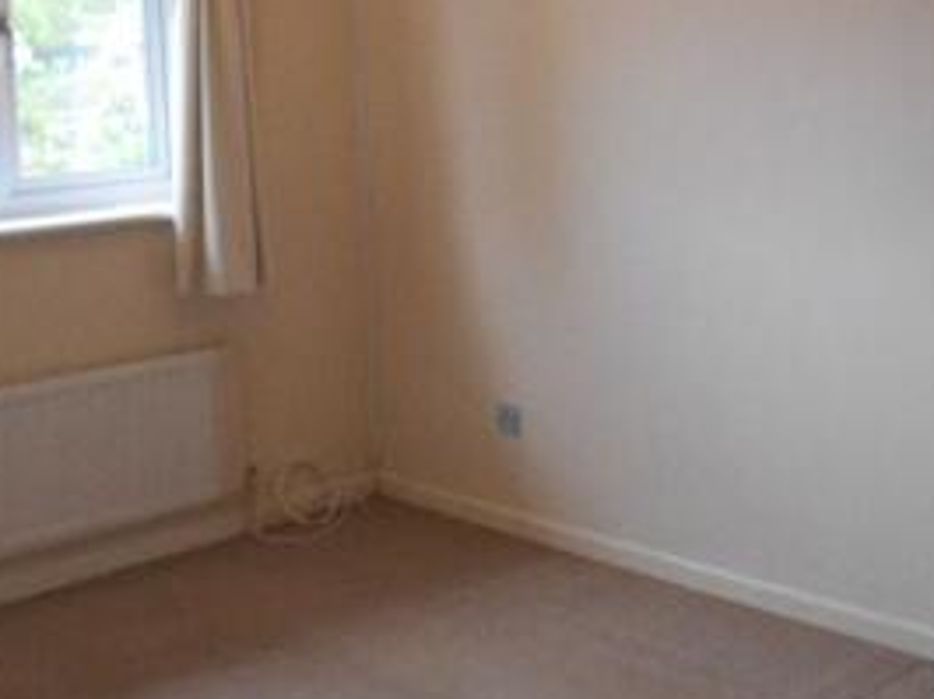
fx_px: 1537
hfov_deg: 33.8
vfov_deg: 25.4
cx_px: 493
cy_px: 195
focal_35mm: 57
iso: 140
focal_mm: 4.7
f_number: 3.4
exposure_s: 1/30
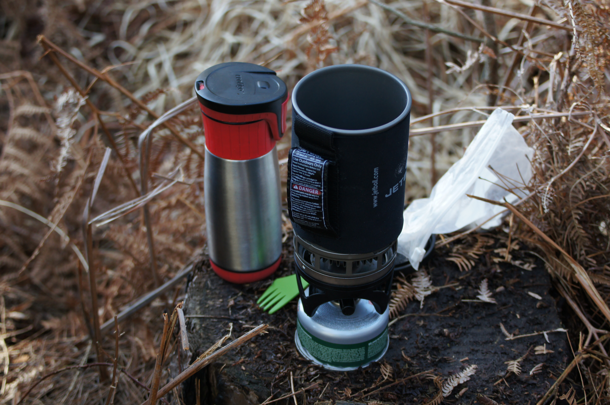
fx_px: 1777
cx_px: 305
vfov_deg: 13.0
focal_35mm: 105
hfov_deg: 19.5
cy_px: 202
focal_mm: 70
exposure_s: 1/160
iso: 500
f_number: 4.5
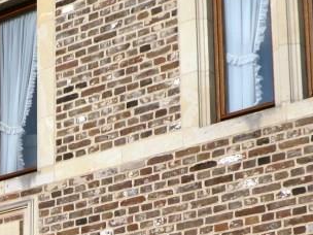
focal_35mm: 118
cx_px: 0
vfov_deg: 11.8
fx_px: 1067
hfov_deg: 16.3
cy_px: 382
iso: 80
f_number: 4.5
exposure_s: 1/800
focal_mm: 6.3
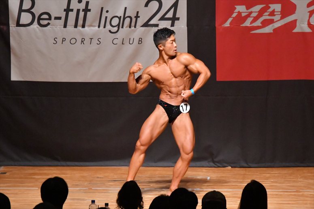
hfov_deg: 7.6
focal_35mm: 270
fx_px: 2354
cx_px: 157
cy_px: 104
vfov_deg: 5.1
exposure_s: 1/400
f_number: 5.6
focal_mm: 180
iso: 12800
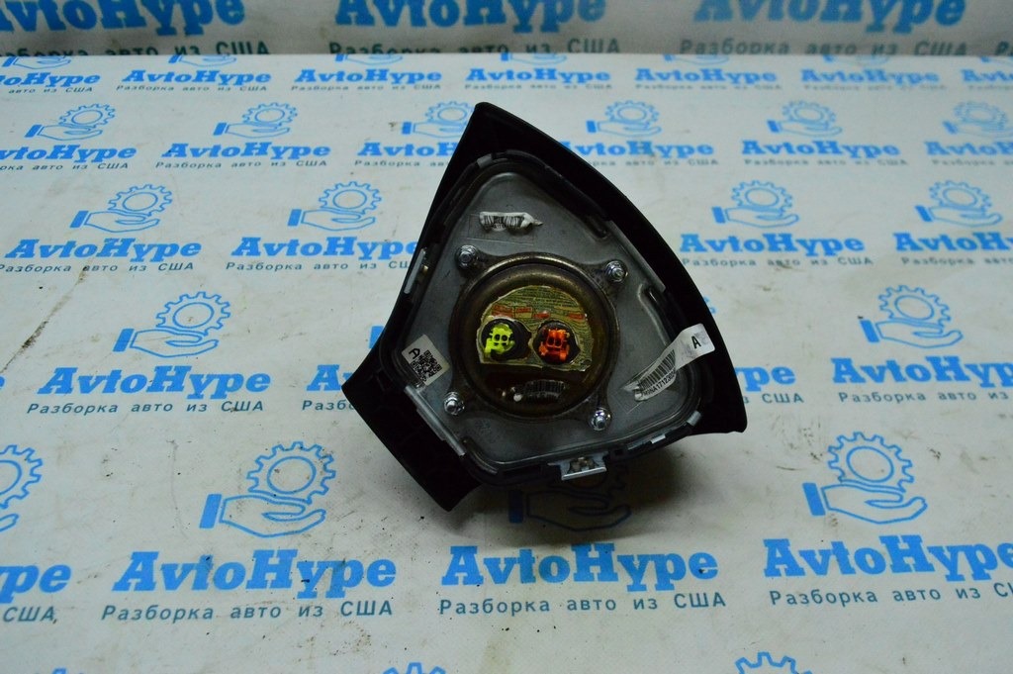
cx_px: 506
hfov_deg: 59.5
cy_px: 337
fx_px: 886
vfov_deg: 41.6
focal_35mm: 32
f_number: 6.3
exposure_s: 1/800
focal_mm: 21
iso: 6400
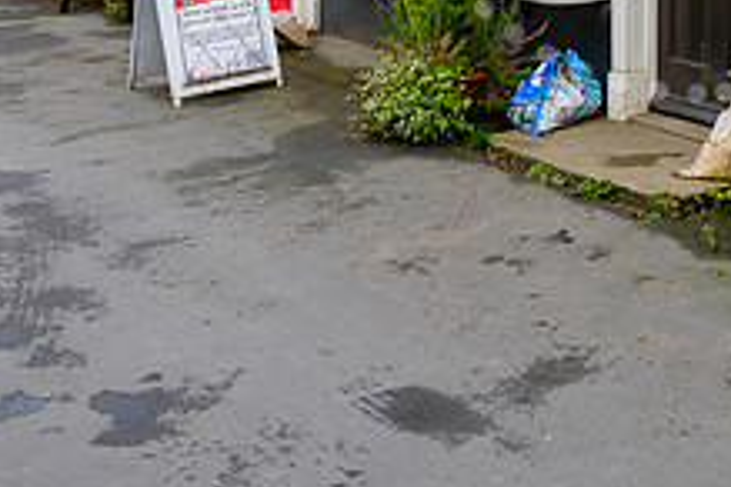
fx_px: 1340
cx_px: 698
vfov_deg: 18.5
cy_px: -222
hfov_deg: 28.9
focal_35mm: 66
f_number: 6.3
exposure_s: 1/200
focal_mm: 12
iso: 200
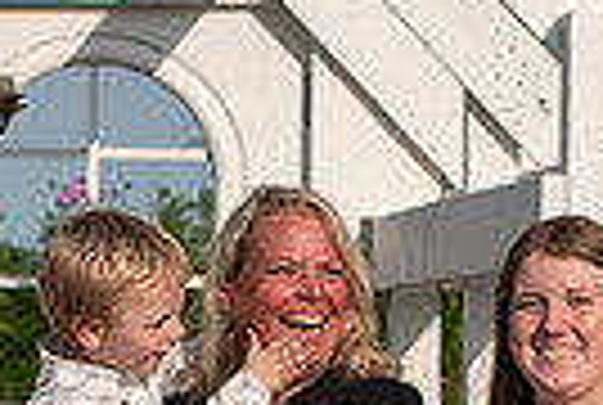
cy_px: 562
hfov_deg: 5.2
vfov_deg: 3.5
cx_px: 10
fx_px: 6648
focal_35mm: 396
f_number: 4
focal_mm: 82
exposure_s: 1/1600
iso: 125
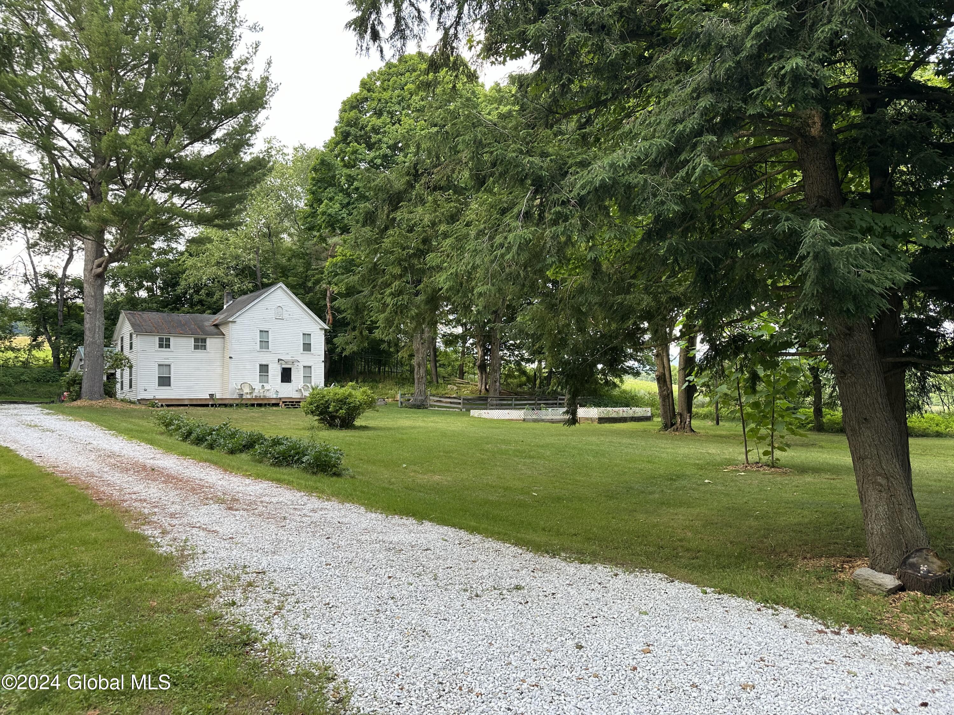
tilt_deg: +4.8
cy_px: 358
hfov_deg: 71.6
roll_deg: +1.2
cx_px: 477
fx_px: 661
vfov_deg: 56.8
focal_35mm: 24
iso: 80
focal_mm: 6.86
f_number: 1.78
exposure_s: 1/381
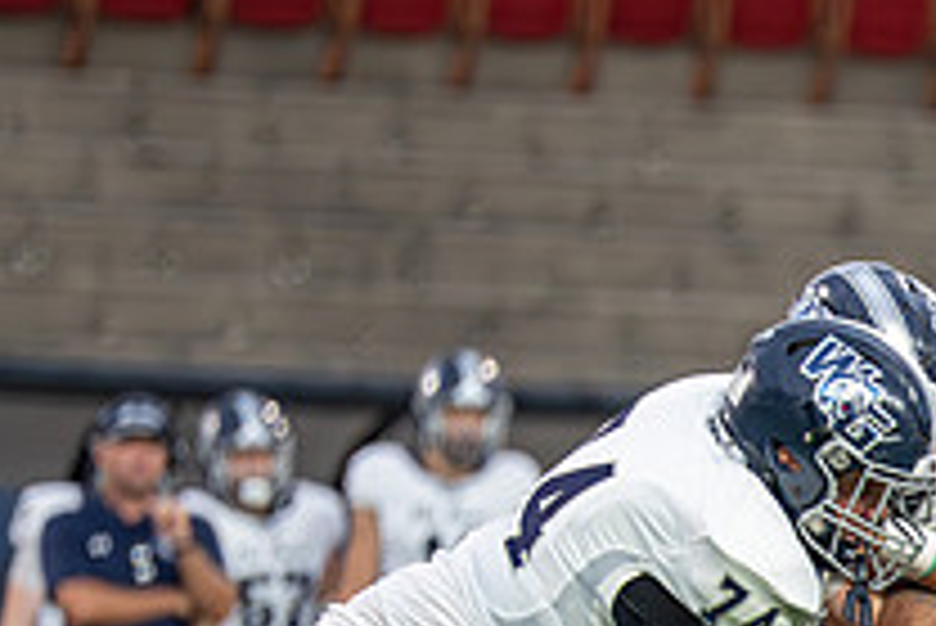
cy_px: 913
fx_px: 20111
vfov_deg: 1.8
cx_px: 1789
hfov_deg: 2.7
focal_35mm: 773
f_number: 2.8
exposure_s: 1/1250
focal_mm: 200
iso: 1600
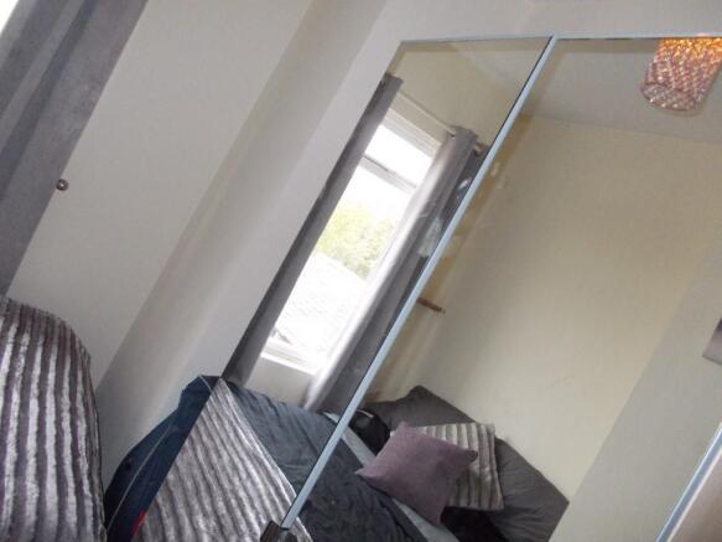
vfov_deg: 49.7
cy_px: 271
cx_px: 361
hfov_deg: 63.5
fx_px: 584
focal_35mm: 28
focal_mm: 4
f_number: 2.7
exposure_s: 1/60
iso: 250
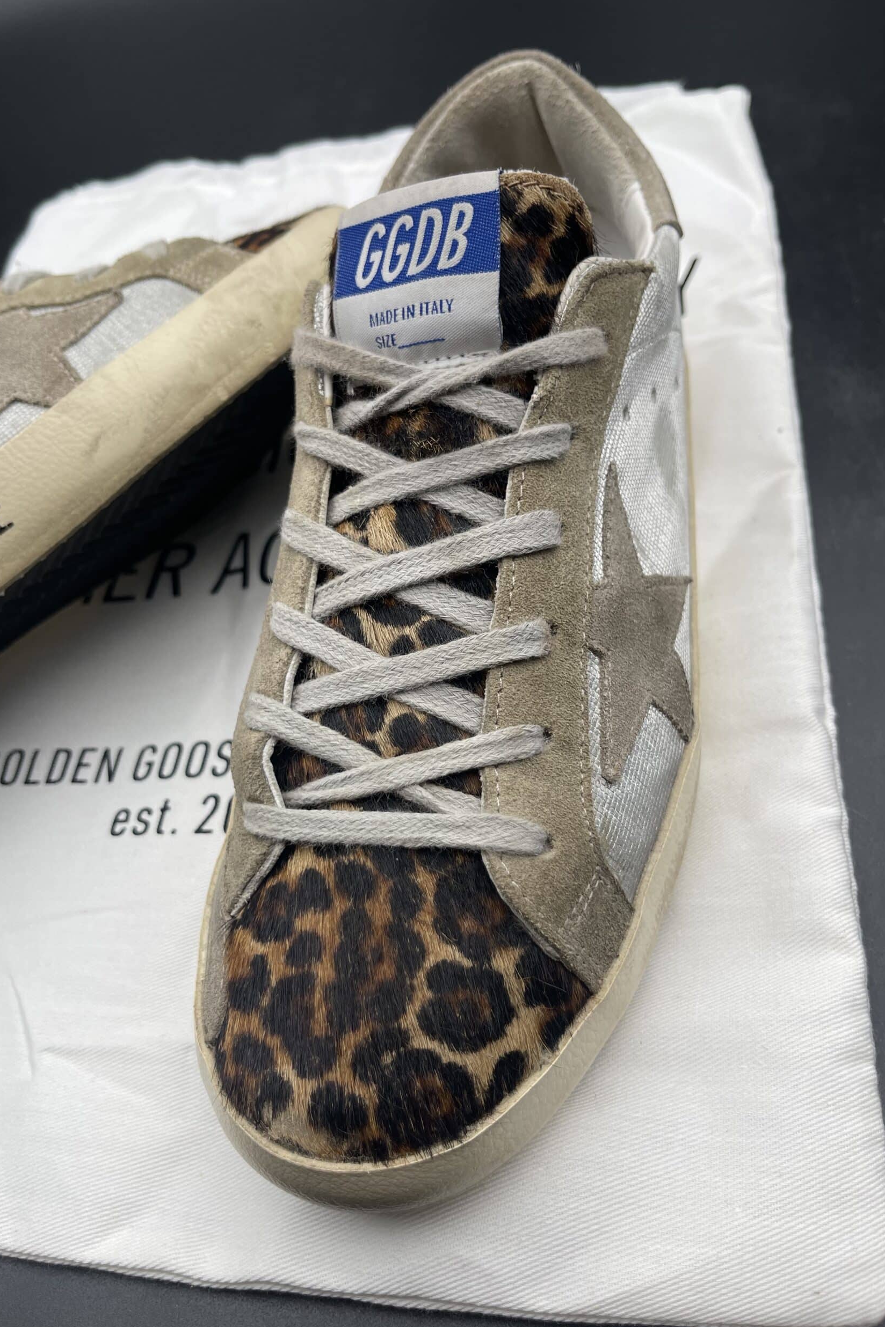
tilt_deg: -51.4
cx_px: 397
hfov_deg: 46.3
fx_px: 1032
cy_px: 656
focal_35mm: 28
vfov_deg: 65.5
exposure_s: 1/525
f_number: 1.6
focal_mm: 5.1
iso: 32
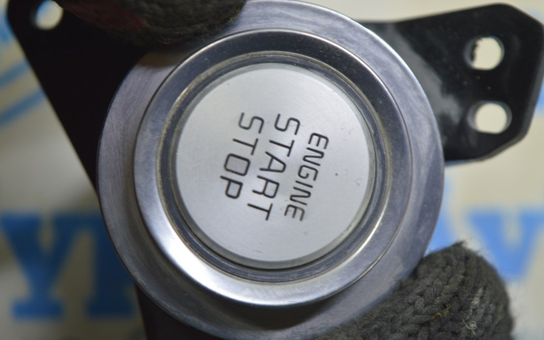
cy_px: 176
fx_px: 1253
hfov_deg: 24.5
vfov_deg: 15.4
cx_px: 271
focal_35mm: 85
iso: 400
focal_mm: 55
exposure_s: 1/20
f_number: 5.6
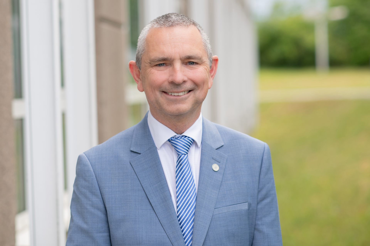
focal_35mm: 85
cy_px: 123
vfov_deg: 16.1
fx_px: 874
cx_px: 185
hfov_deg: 23.9
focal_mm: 85
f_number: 2.8
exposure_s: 1/640
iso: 160
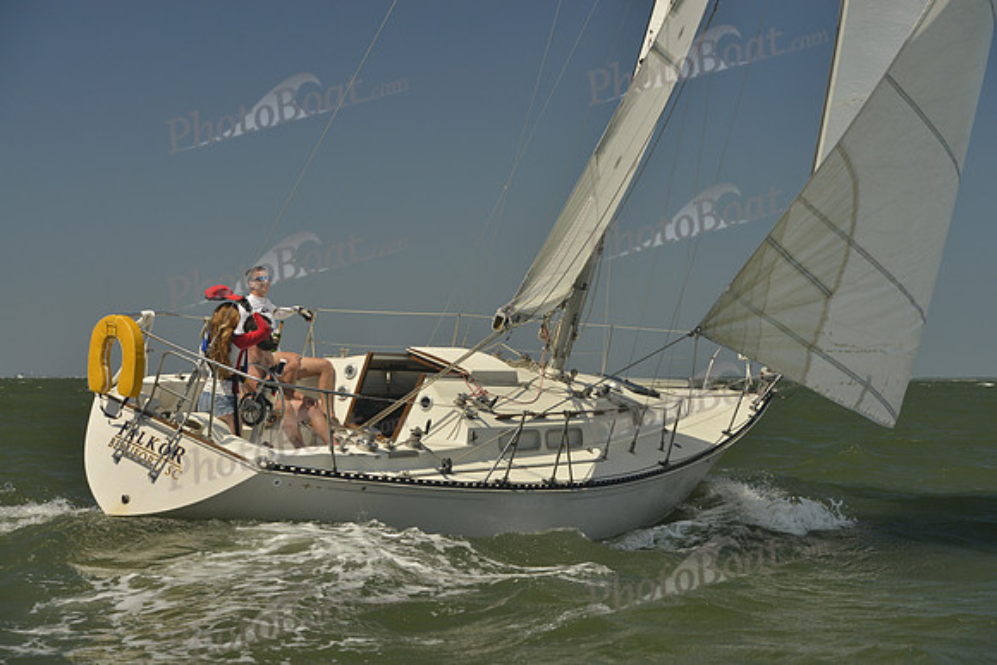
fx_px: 1939
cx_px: 498
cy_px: 332
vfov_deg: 19.5
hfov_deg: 28.8
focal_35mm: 70
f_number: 8
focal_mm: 70
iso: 280
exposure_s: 1/1000
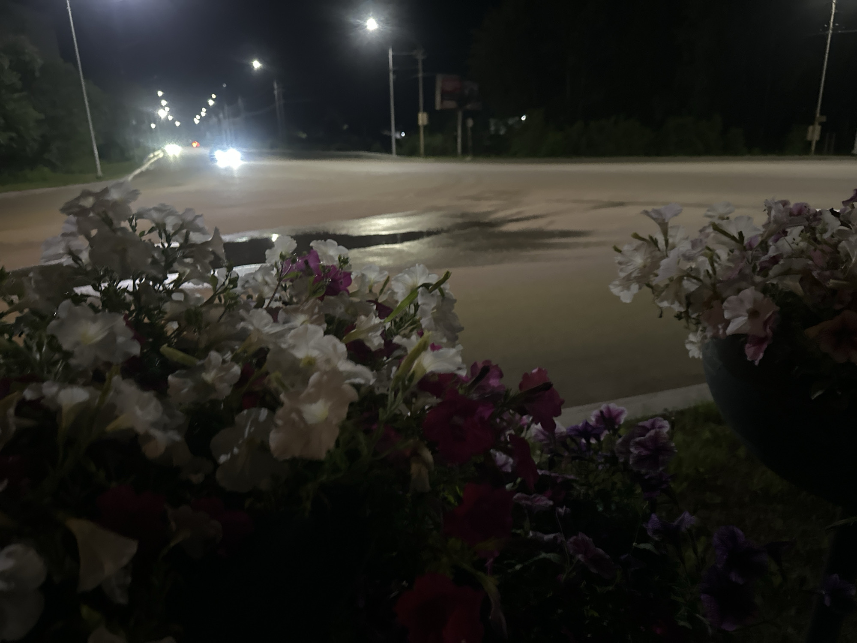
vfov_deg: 56.8
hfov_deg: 71.6
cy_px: 322
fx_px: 594
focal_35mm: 24
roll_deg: +2.0
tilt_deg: -15.6
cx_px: 428
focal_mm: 6.86
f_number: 1.78
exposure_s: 1/21
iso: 2000
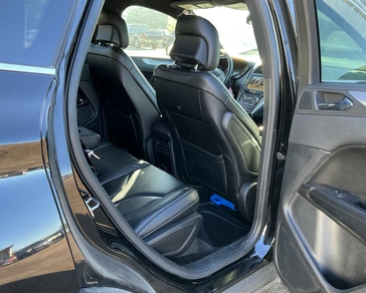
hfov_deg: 58.7
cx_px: 181
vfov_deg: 48.6
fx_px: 325
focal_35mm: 30
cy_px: 146
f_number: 1.8
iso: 64
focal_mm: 3
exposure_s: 1/86
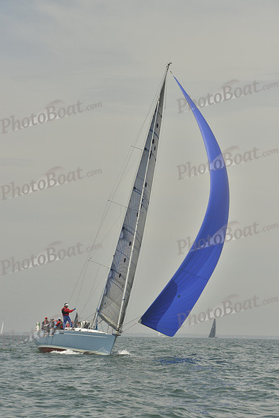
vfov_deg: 19.5
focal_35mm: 105
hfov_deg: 13.0
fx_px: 1220
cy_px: 209
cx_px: 140
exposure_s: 1/1600
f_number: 11
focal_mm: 105
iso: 560
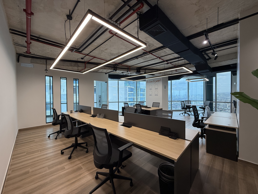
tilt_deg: -0.6
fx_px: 104
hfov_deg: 102.1
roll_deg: +0.6
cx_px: 129
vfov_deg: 85.7
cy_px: 97
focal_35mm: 14
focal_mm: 2.22
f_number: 2.2
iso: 50
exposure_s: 1/149
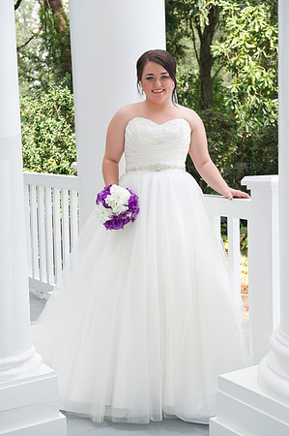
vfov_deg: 33.4
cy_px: 218
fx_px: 724
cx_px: 144
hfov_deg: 22.6
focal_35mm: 60
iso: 320
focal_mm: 60
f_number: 6.3
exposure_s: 1/160
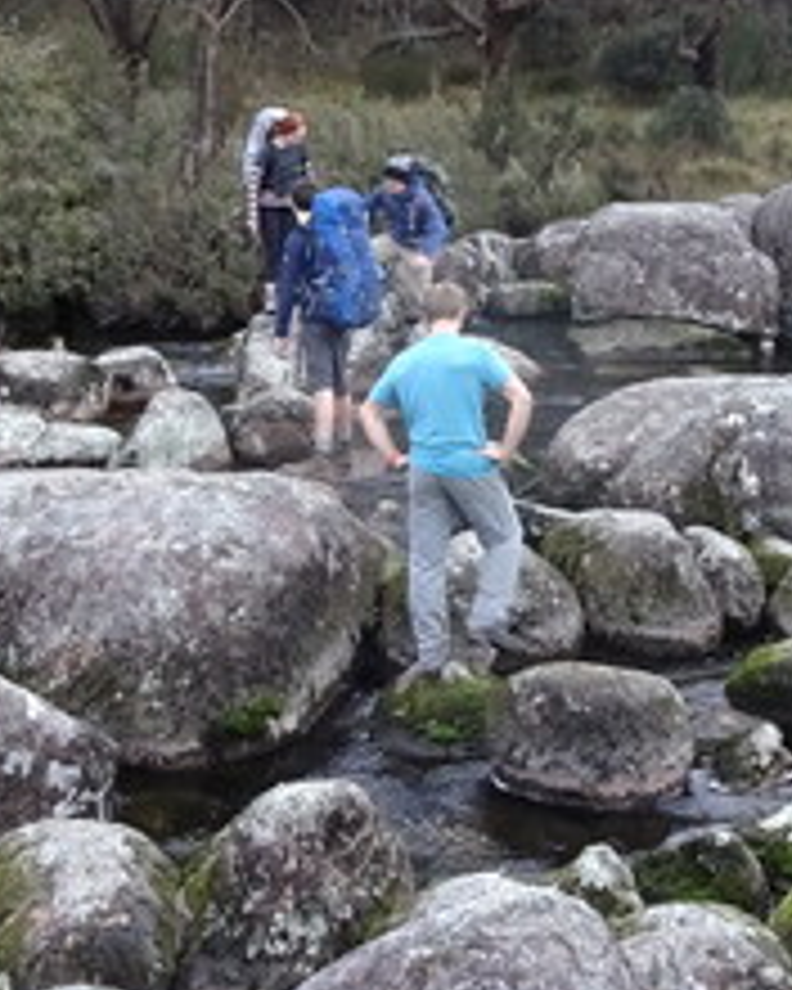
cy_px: 310
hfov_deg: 21.2
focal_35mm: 72
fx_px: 2110
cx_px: 544
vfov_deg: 26.2
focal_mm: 4.92
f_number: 3.5
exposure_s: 1/30
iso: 640
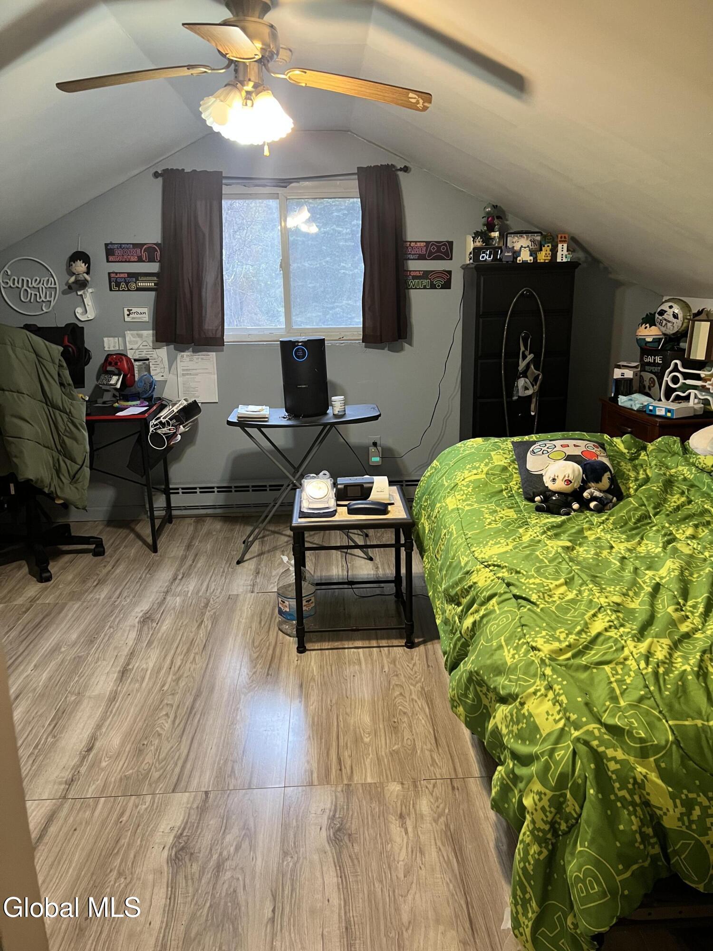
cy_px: 476
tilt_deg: -12.2
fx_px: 714
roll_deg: +1.8
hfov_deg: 53.1
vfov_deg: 67.3
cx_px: 356
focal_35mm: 26
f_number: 1.5
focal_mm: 5.7
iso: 250
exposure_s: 1/60
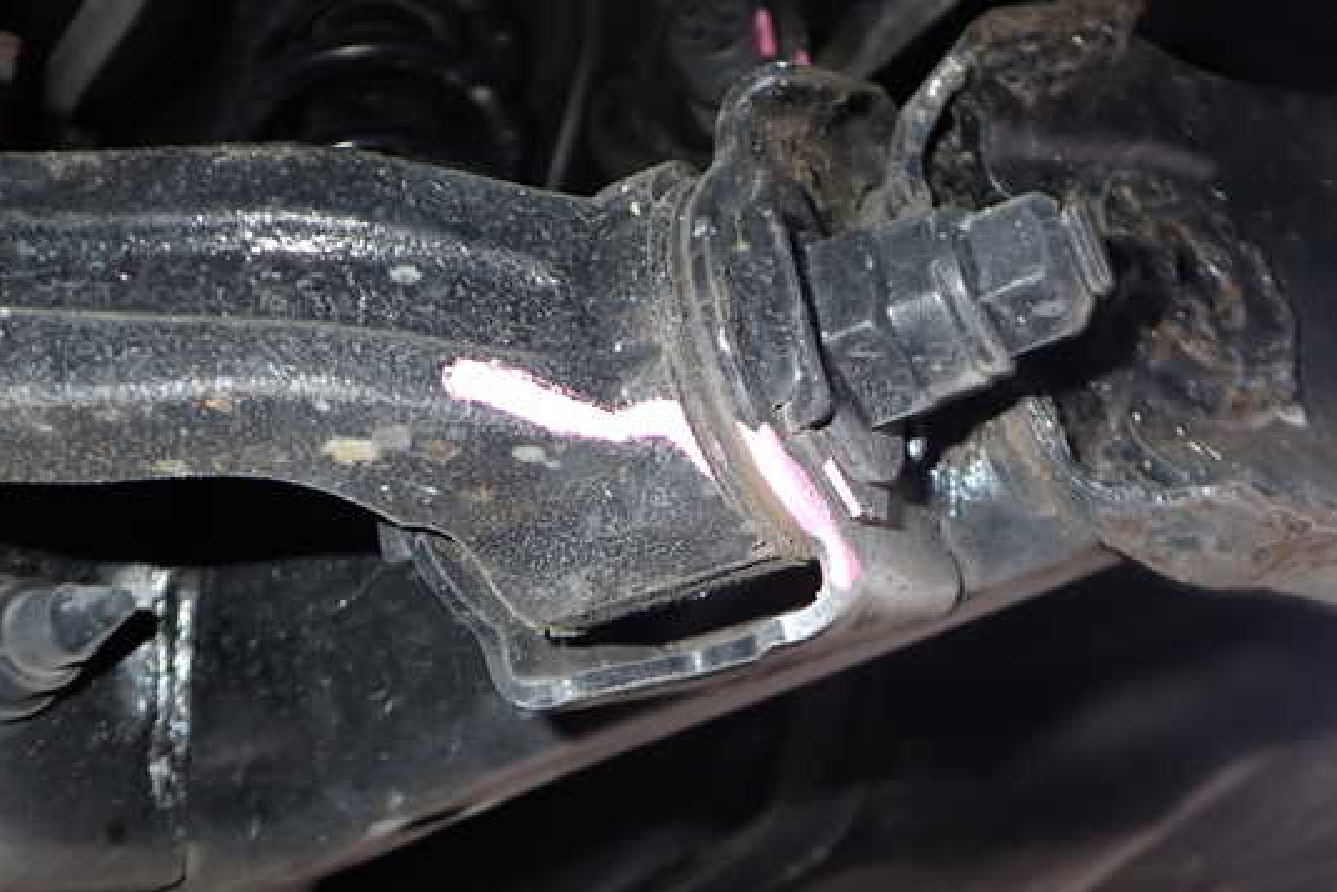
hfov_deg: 54.4
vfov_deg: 37.9
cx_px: 682
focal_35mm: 35
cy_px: 442
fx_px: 1300
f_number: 6.3
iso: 250
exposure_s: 1/30
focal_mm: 5.4
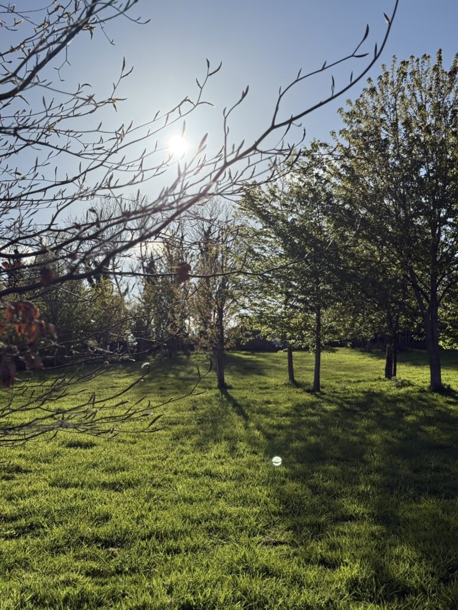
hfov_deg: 30.3
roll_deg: -2.3
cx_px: 229
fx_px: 847
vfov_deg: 39.7
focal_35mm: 48
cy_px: 305
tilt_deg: +8.4
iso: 64
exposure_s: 1/11364
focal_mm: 6.76
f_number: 1.78
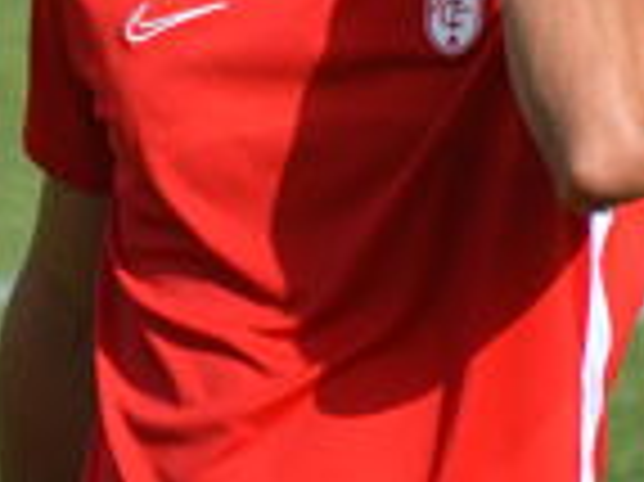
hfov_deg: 1.0
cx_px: 162
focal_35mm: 1970
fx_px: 36619
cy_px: 90
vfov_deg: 0.8
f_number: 5.6
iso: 400
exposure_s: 1/1600
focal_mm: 300
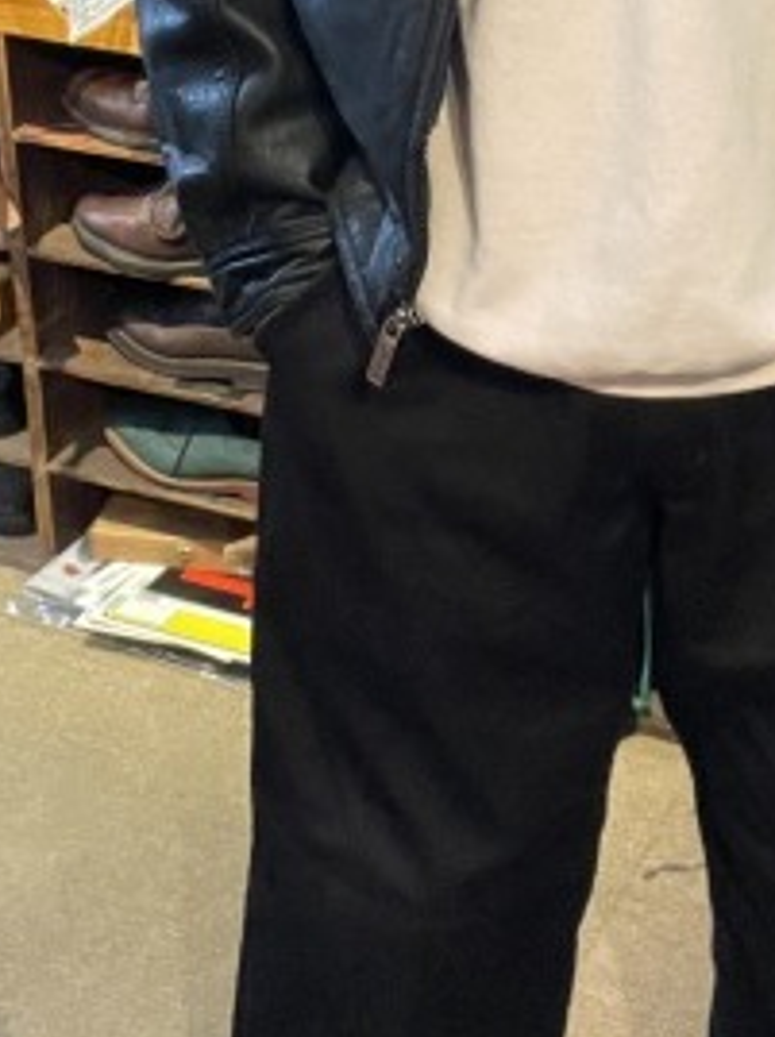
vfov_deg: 28.1
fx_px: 2005
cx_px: 497
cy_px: 131
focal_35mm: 67
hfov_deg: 21.8
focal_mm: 2.71
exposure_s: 1/25
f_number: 2.2
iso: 500
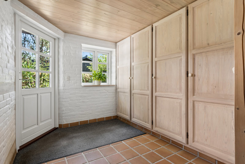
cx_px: 122
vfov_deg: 65.9
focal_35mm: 18
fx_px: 126
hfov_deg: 88.4
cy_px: 82
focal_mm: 18.5
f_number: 6.3
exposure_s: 1/8
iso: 400
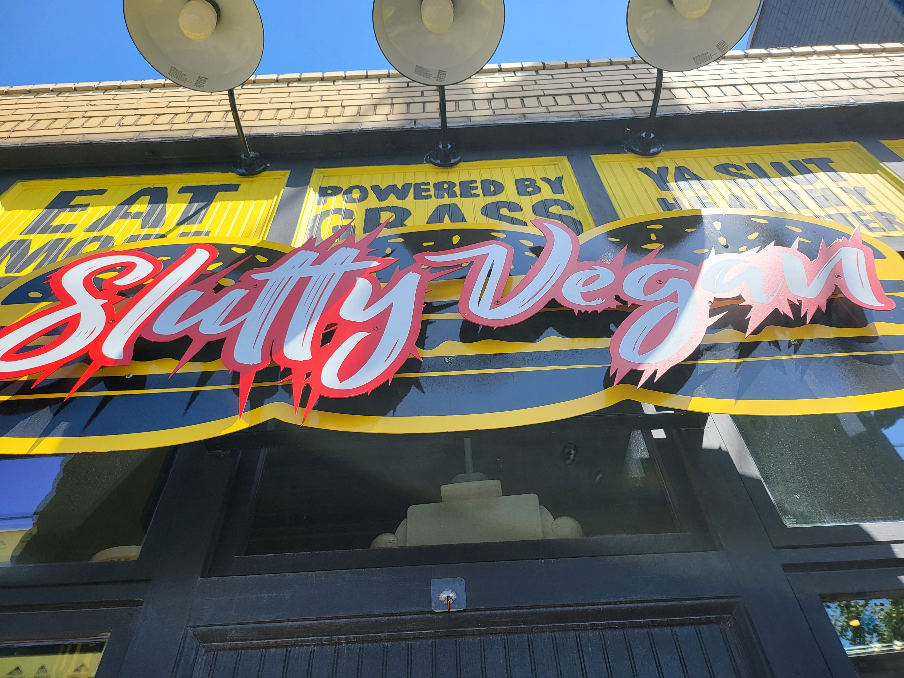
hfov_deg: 71.6
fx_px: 627
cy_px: 339
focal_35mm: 24
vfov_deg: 56.8
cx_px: 452
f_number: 1.8
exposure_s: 1/1105
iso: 40
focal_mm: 5
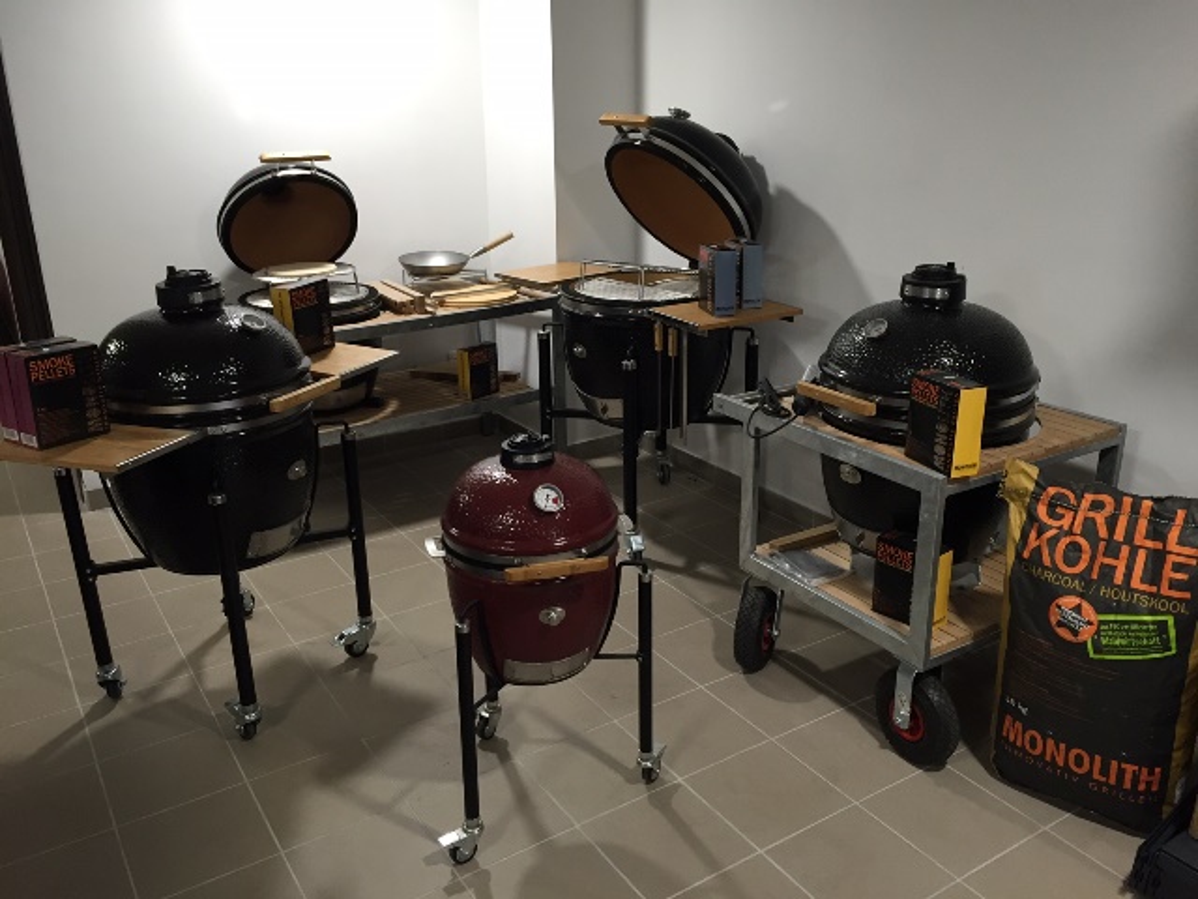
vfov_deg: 48.2
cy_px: 450
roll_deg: +1.0
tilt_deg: -20.2
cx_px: 599
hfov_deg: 61.7
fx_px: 1004
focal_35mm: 29
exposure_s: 1/33
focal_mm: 4.15
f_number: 2.2
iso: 64
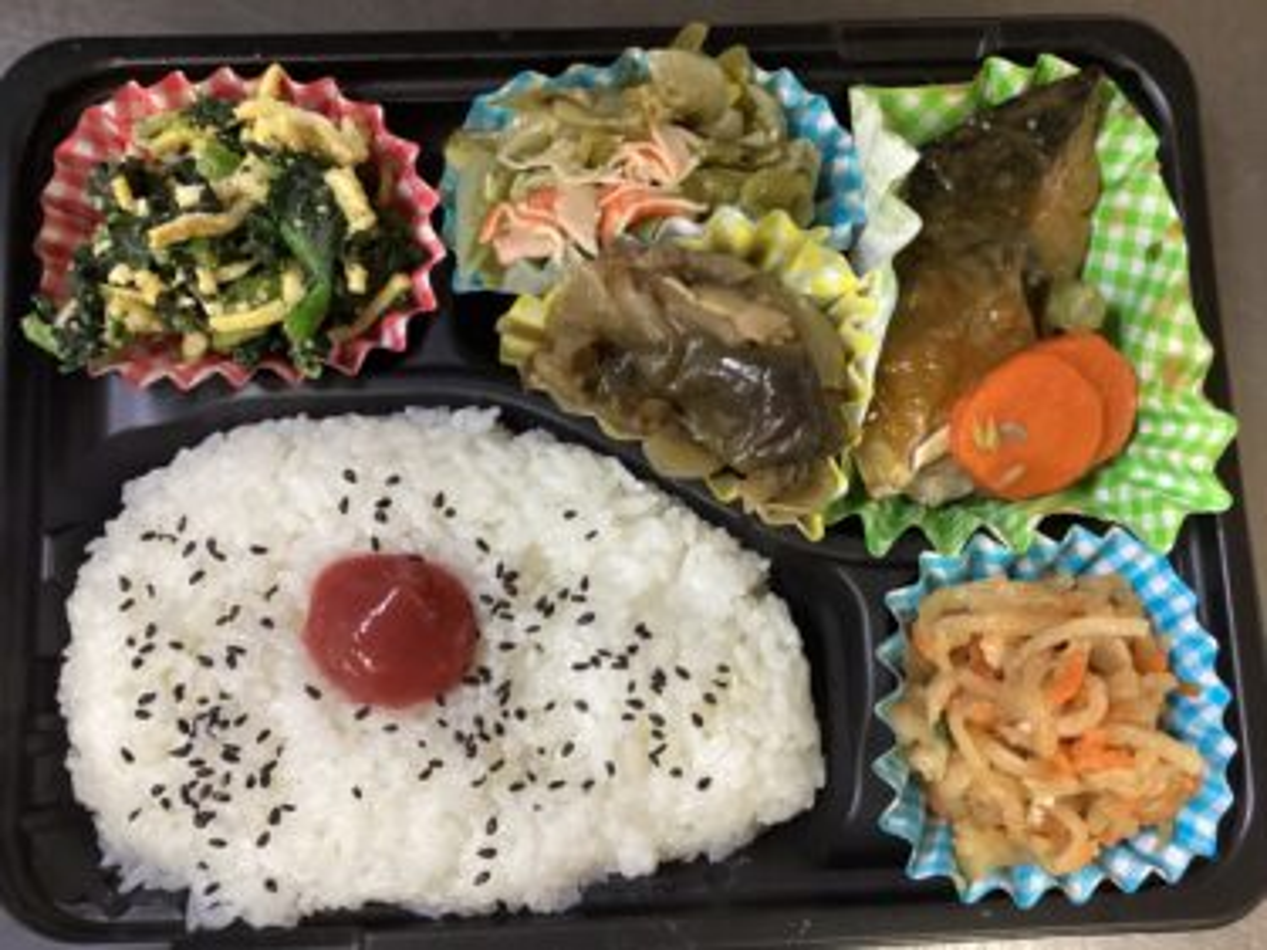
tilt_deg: -81.6
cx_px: 634
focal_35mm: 31
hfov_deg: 58.4
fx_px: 1134
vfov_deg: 45.4
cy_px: 475
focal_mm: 3.3
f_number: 2.4
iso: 250
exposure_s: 1/60
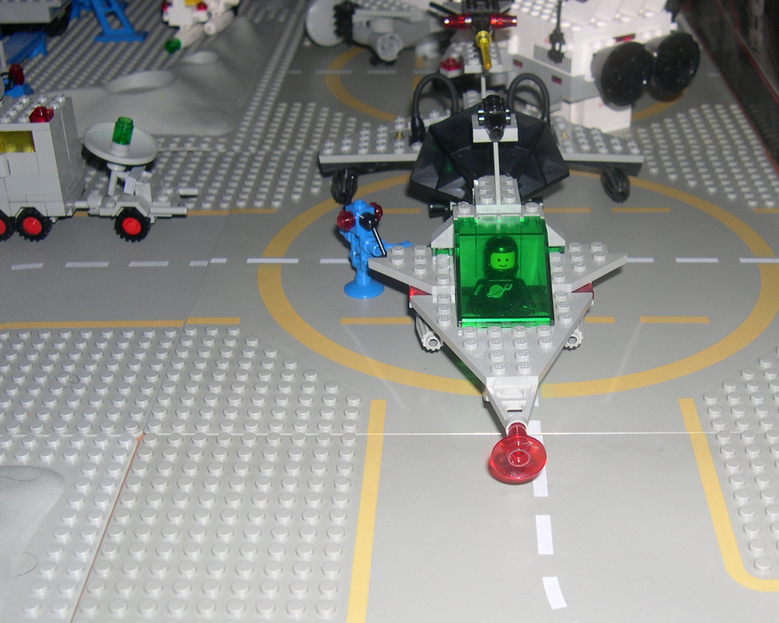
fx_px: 1222
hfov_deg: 35.2
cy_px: 378
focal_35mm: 53
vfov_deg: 28.5
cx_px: 471
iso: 100
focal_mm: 8
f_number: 2.8
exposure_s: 1/60
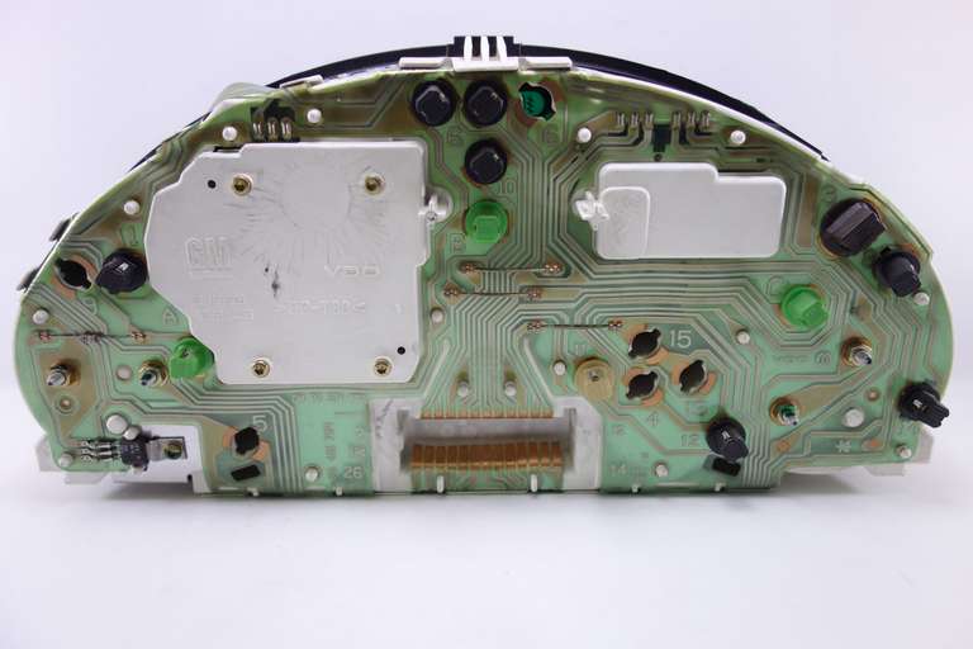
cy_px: 324
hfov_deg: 65.5
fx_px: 757
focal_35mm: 28
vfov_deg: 46.4
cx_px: 486
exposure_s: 1/100
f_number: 2
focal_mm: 10.4
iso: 125
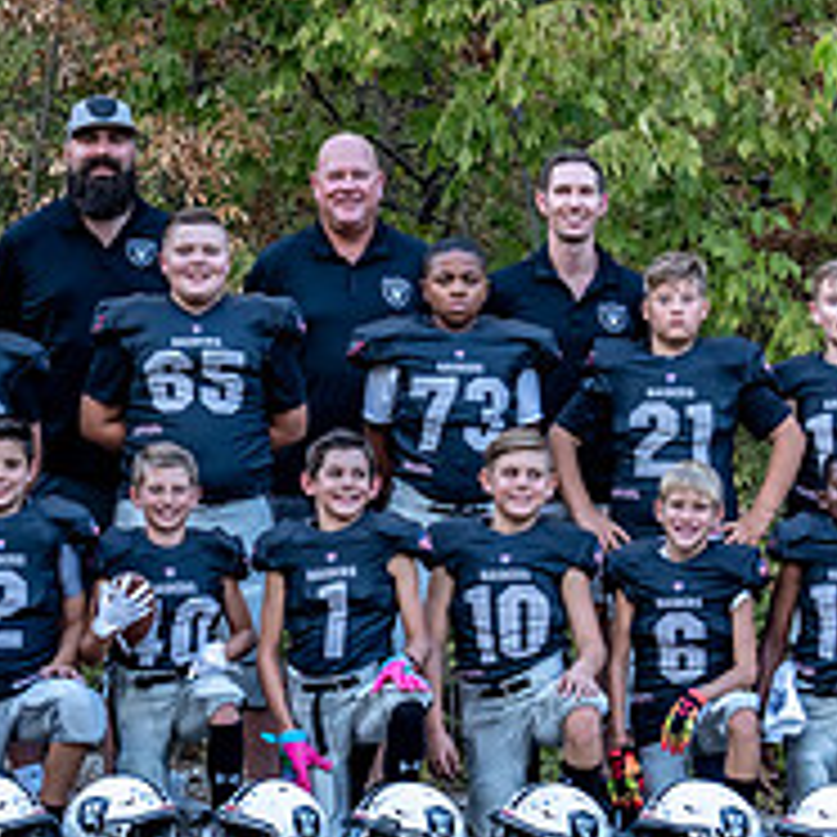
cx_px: 264
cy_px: 549
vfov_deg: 9.2
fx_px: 5198
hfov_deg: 9.2
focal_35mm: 190
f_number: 4.5
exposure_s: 1/320
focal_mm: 70
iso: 1000
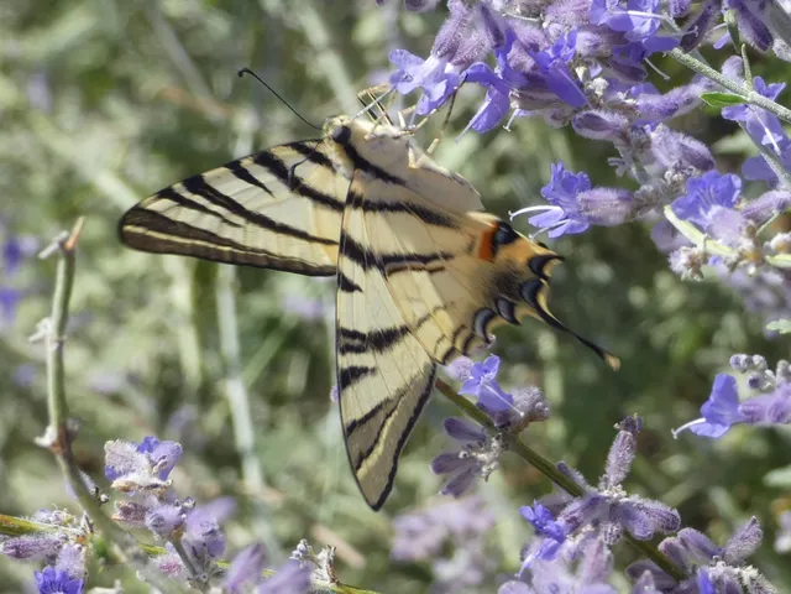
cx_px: 396
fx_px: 3588
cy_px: 297
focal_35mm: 157
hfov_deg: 12.6
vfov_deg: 9.5
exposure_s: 1/100
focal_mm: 28.1
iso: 80
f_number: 5.4
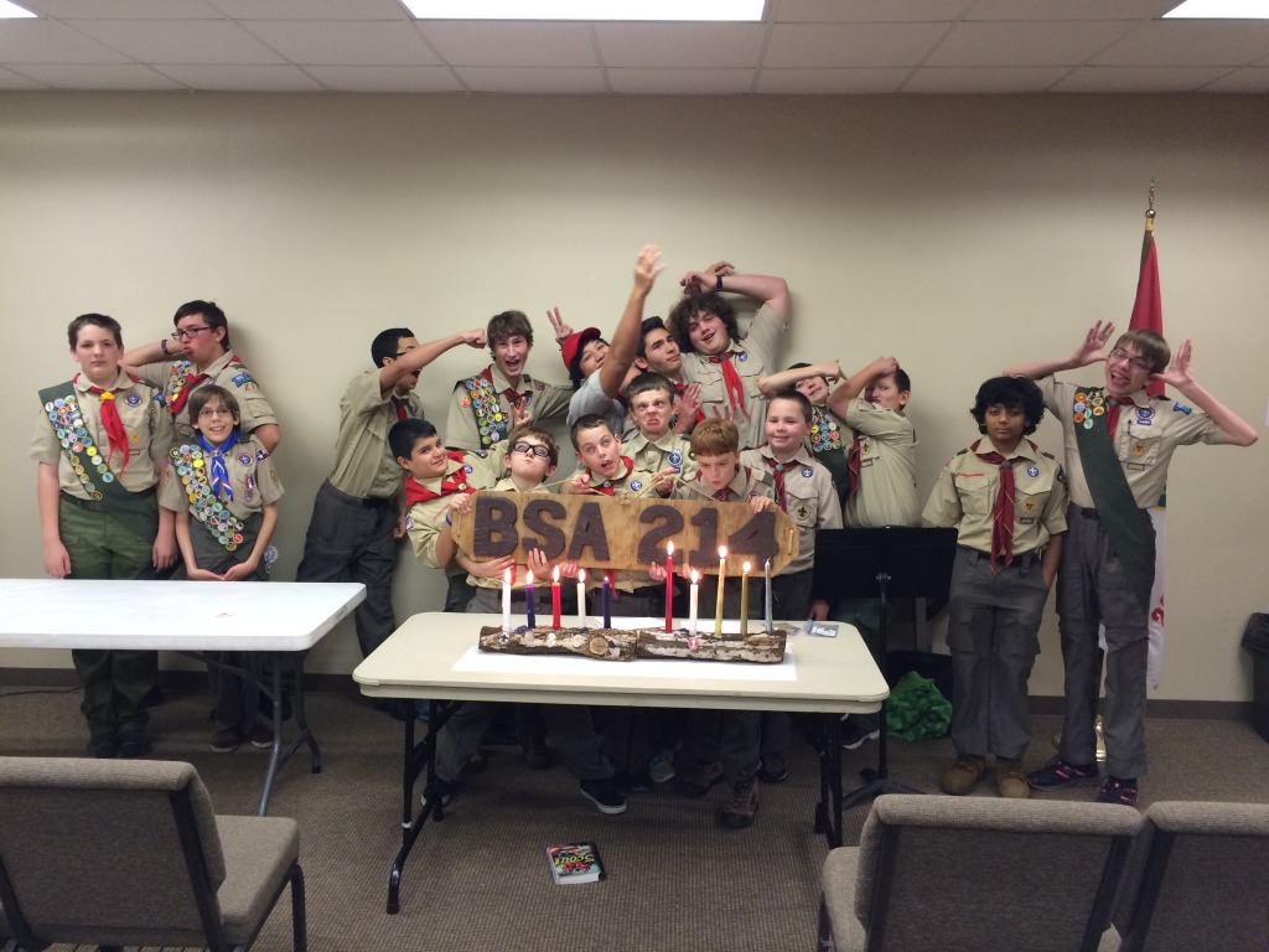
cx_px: 634
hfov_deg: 61.7
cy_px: 476
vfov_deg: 48.2
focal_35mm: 29
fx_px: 1063
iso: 125
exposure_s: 1/30
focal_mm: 4.15
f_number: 2.2
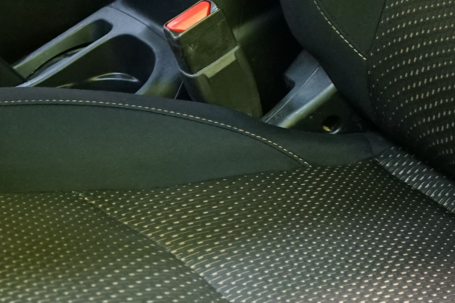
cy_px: -15
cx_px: 397
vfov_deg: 11.7
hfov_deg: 17.4
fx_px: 1466
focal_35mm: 116
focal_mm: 28
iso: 2000
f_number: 3.5
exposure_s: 1/30
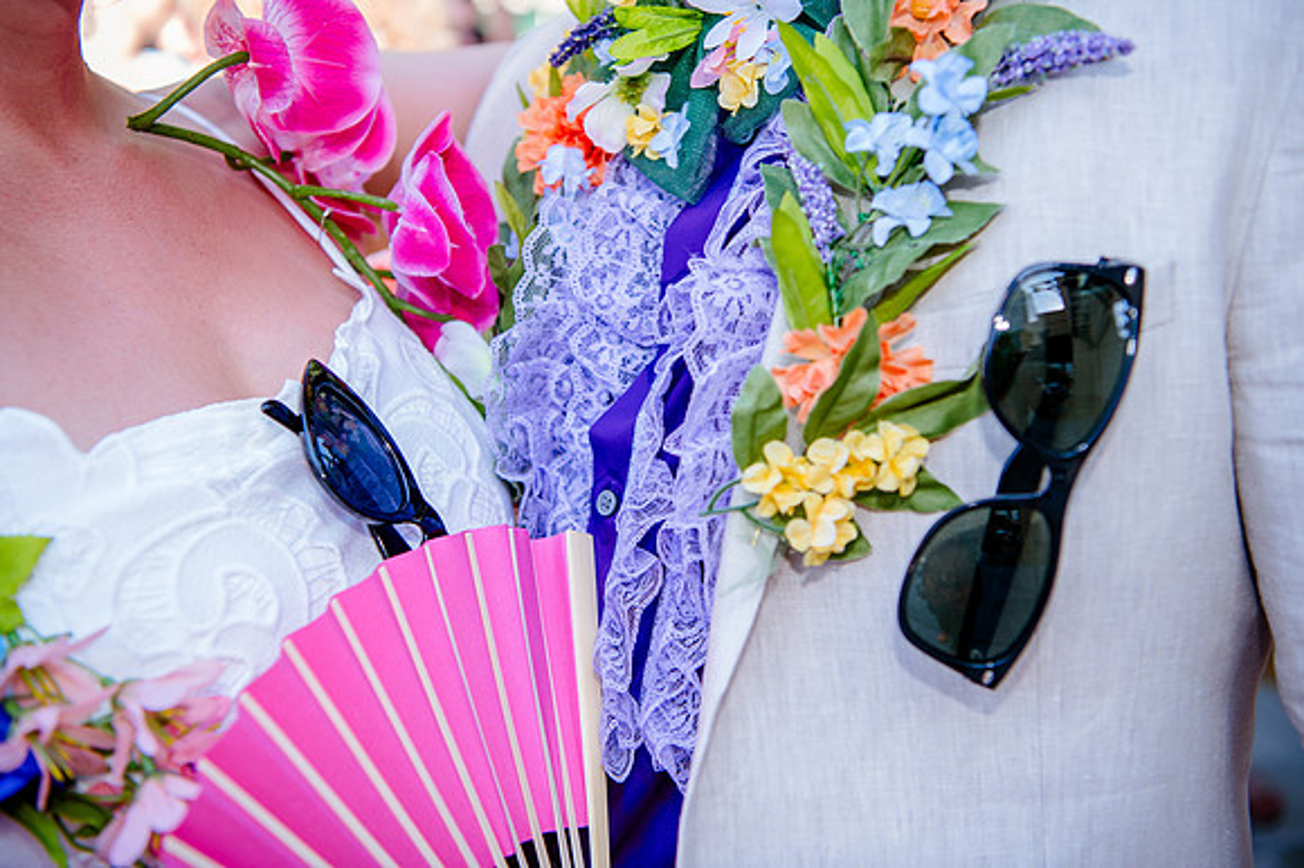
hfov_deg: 43.6
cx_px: 652
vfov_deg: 29.8
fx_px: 1629
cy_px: 434
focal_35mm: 45
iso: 200
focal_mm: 45
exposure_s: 1/200
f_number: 3.5
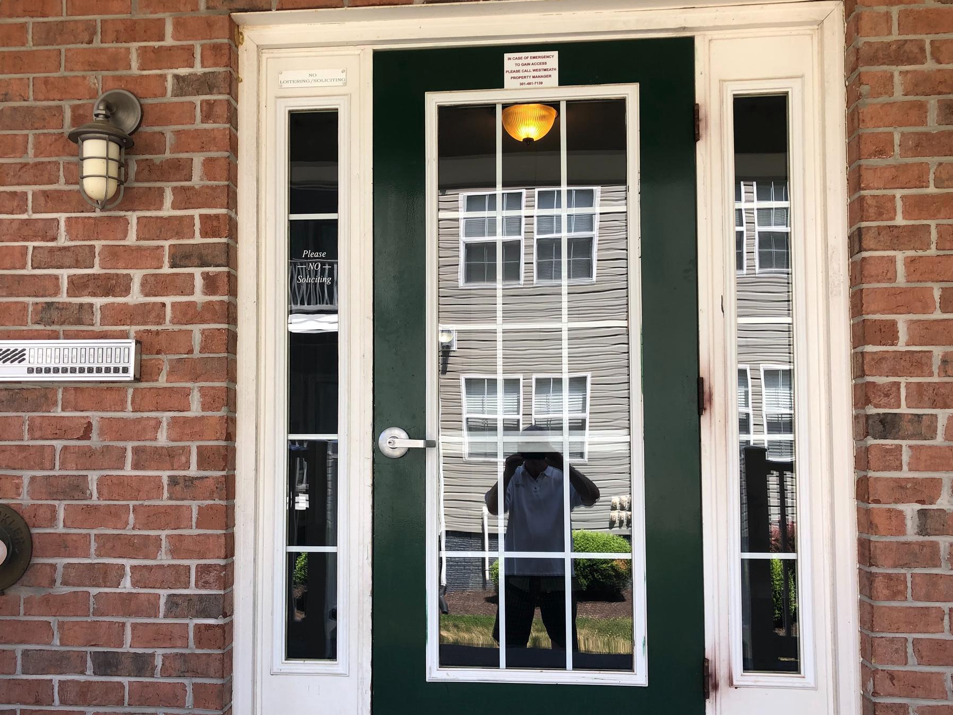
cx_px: 425
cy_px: 393
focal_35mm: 32
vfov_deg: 44.1
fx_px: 881
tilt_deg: +3.9
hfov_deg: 56.7
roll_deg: -0.6
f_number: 1.8
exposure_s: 1/220
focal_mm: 3.99
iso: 20
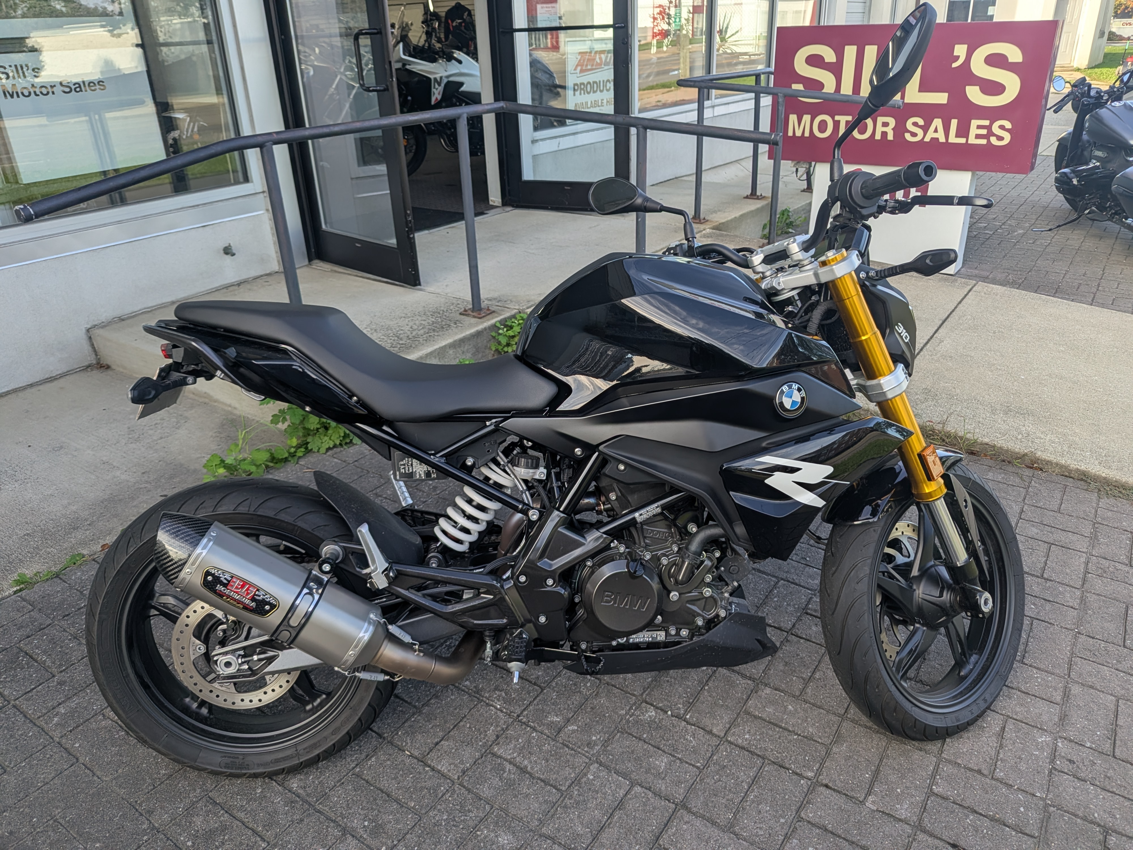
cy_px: 425
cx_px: 566
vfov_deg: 56.8
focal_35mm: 24
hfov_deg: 71.6
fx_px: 786
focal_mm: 4.53
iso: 39
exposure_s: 1/330
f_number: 1.7
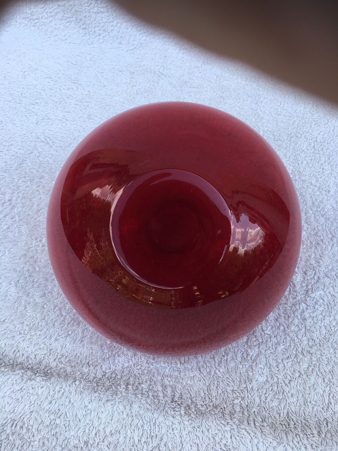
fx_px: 378
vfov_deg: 61.7
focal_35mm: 29
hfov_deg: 48.2
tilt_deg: -55.0
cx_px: 169
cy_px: 226
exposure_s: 1/490
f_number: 2.2
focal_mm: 4.15
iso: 25
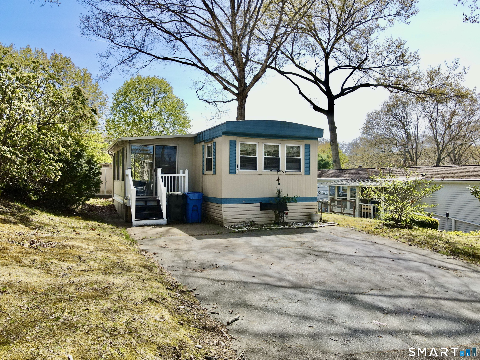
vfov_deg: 56.8
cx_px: 240
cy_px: 180
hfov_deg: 71.6
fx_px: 333
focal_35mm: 24
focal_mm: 4.5
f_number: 2.8
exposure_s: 1/400
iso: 100
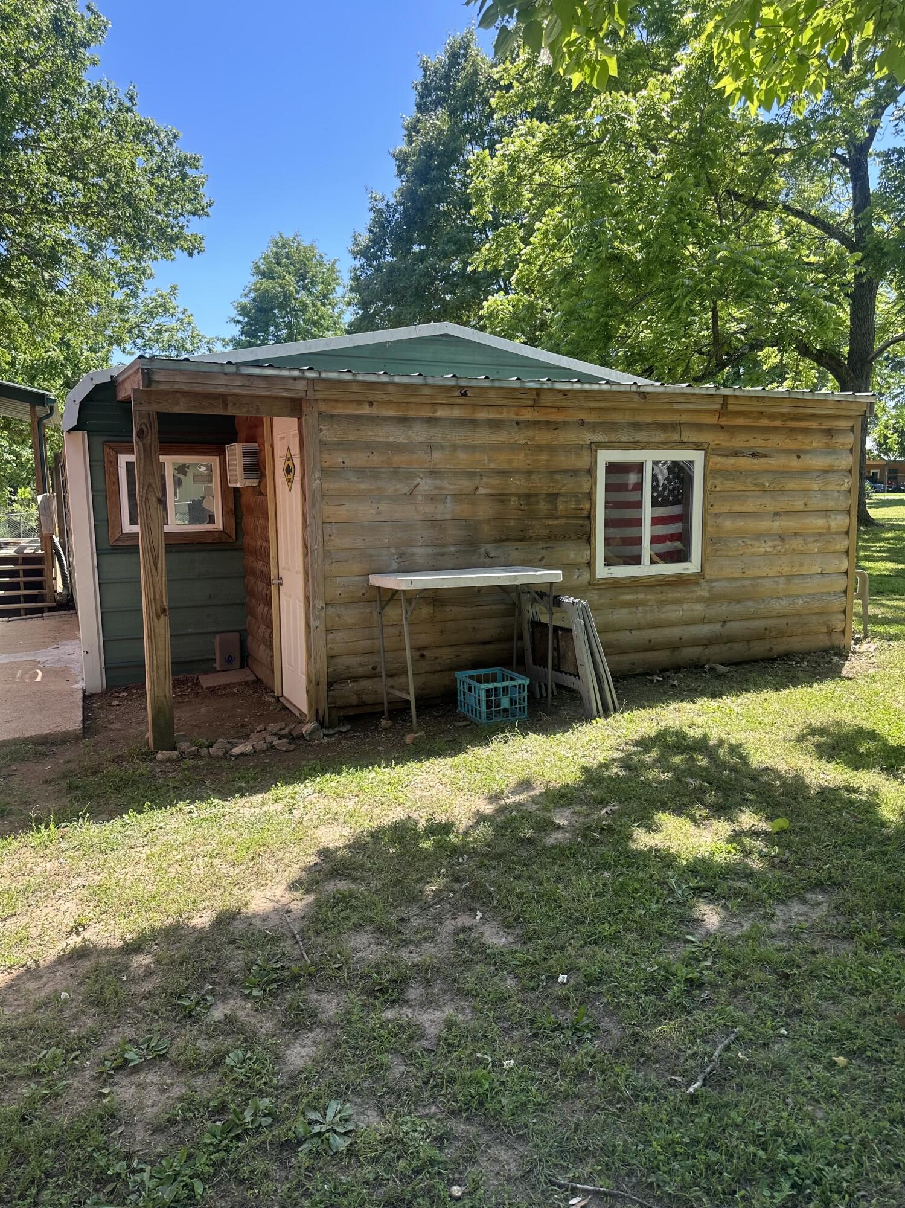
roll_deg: -0.7
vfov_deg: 71.6
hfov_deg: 56.8
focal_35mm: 24
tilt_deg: -6.7
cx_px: 452
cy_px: 604
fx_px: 837
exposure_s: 1/762
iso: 80
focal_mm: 6.86
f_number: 1.78
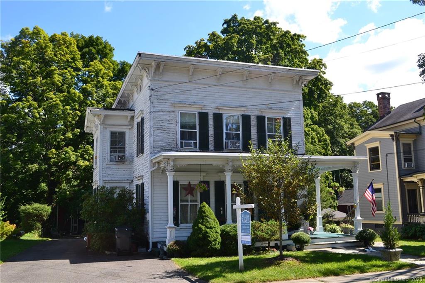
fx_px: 389
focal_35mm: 33
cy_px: 142
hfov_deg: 57.2
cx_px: 212
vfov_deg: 39.9
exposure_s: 1/250
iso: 400
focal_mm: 22
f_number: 10
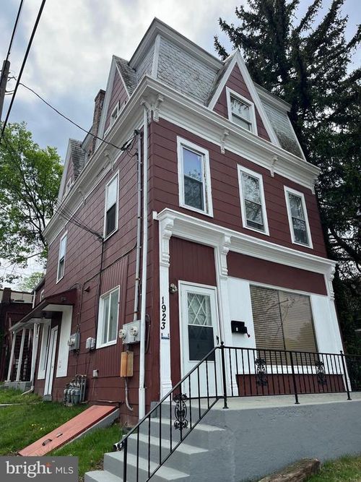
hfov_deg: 53.0
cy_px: 241
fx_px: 362
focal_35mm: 26
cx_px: 180
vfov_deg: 67.3
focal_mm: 5.1
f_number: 1.6
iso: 50
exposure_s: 1/3215
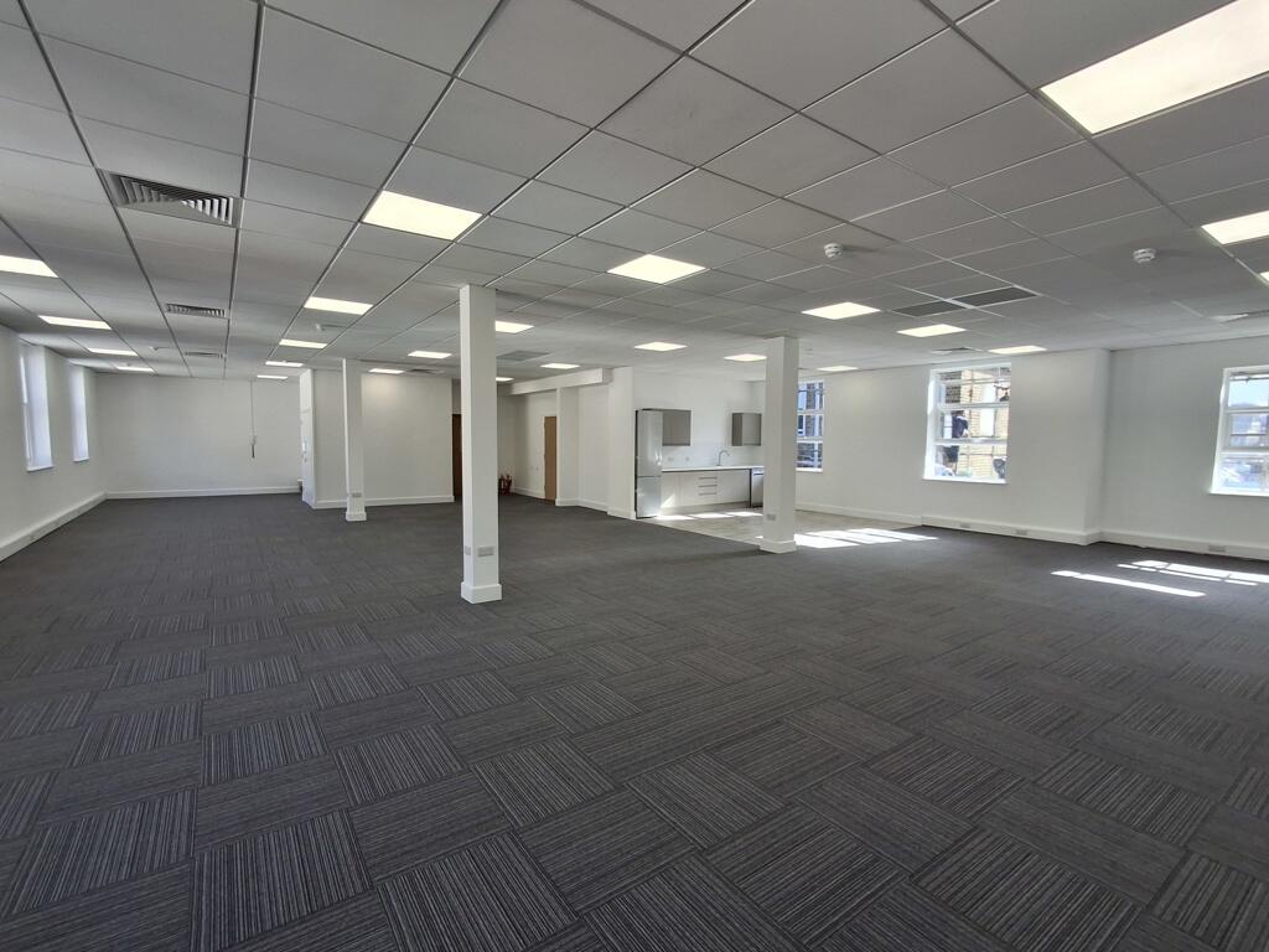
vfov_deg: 78.1
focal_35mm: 16
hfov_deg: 94.5
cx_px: 634
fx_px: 587
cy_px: 476
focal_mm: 1.64
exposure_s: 1/185
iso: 40
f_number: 2.2
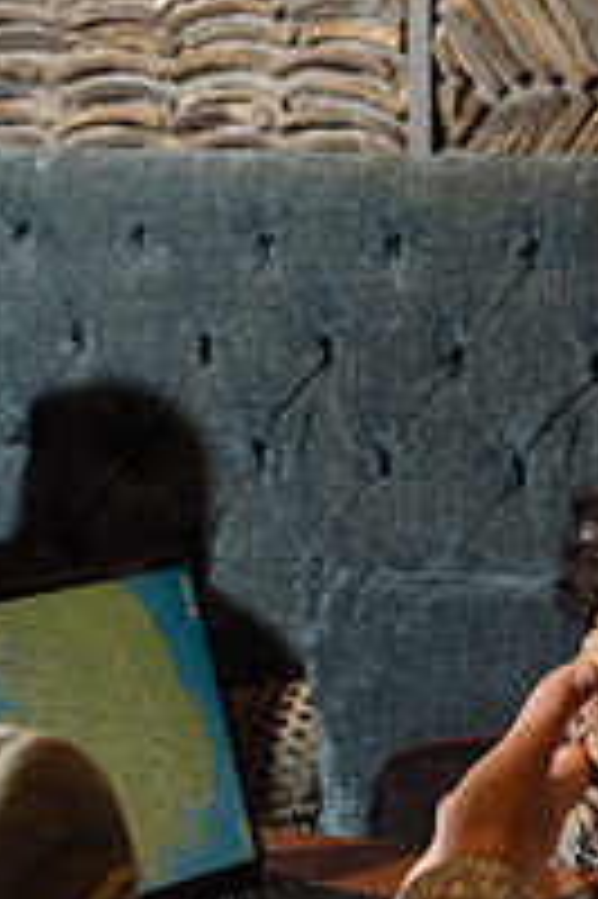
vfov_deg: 17.5
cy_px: 850
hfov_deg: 11.9
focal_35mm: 115
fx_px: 2870
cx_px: 423
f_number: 4
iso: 1600
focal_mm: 34.2
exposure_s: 1/60
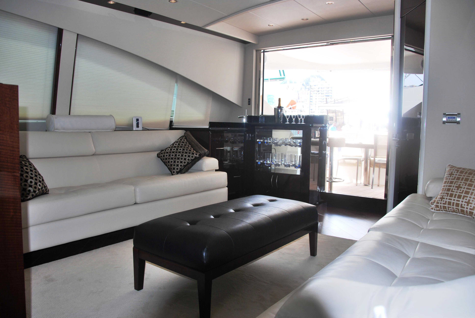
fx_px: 357
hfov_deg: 67.3
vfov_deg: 48.0
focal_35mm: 27
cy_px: 159
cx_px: 238
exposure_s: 1/125
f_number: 3.5
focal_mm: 18
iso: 100
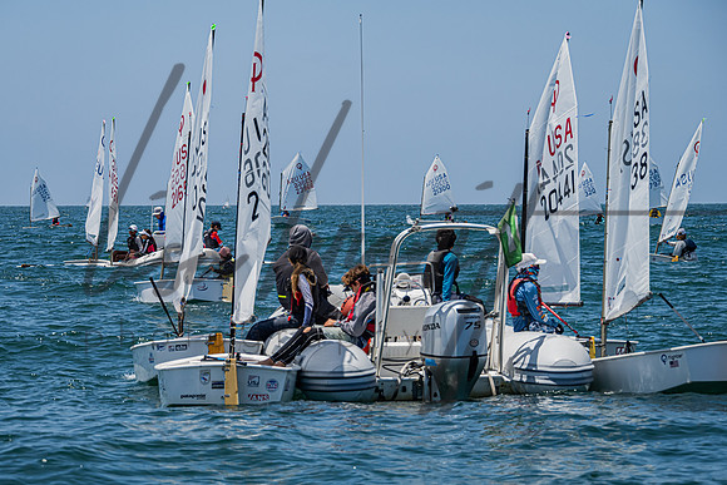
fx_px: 2520
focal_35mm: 125
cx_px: 337
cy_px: 278
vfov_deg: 11.0
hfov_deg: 16.4
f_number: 6.7
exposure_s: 1/1600
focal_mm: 105
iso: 250
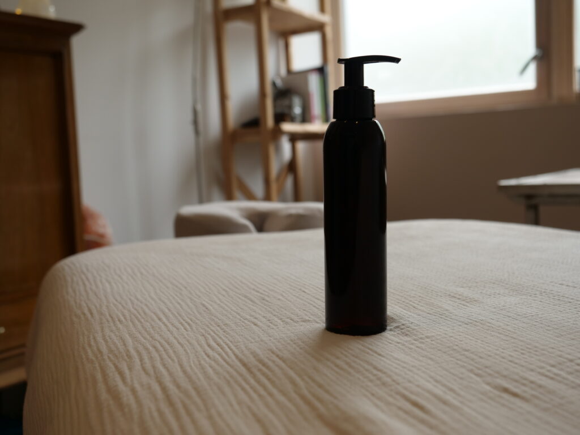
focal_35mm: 44
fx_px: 737
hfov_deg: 42.9
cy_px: 218
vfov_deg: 32.9
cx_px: 290
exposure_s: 1/125
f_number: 4
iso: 200
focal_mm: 22
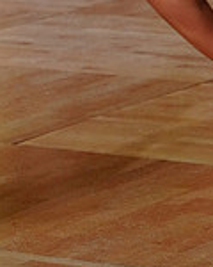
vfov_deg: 5.6
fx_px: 2711
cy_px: -84
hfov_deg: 4.5
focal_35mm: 344
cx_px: -72
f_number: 4
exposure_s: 1/320
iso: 3200
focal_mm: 95
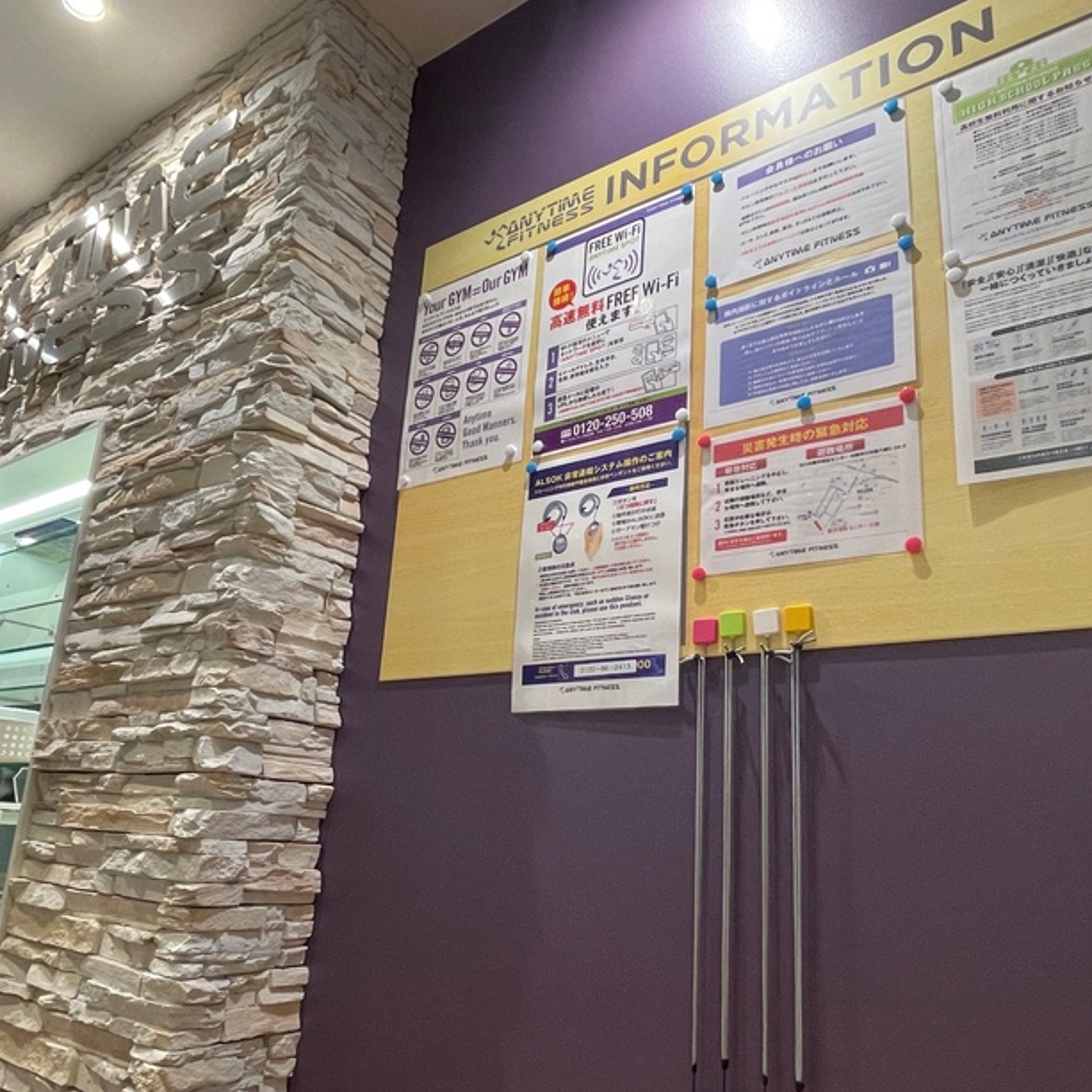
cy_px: 634
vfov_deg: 80.1
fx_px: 642
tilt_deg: +13.4
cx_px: 566
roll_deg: -3.0
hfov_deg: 80.7
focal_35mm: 18
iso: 250
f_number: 2.4
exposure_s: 1/50
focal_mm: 1.54
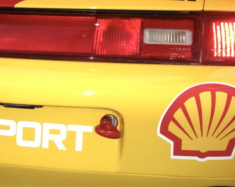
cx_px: 44
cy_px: 89
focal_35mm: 58
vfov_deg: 26.2
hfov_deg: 31.6
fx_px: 403
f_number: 2.4
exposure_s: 1/20
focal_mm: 4.13
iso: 125
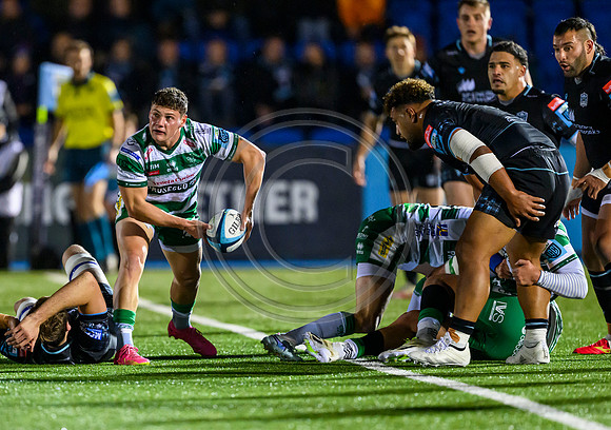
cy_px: 277
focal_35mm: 546
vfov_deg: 2.6
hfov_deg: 3.7
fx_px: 9431
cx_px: 223
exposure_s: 1/1000
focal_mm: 400
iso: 8000
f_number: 3.2
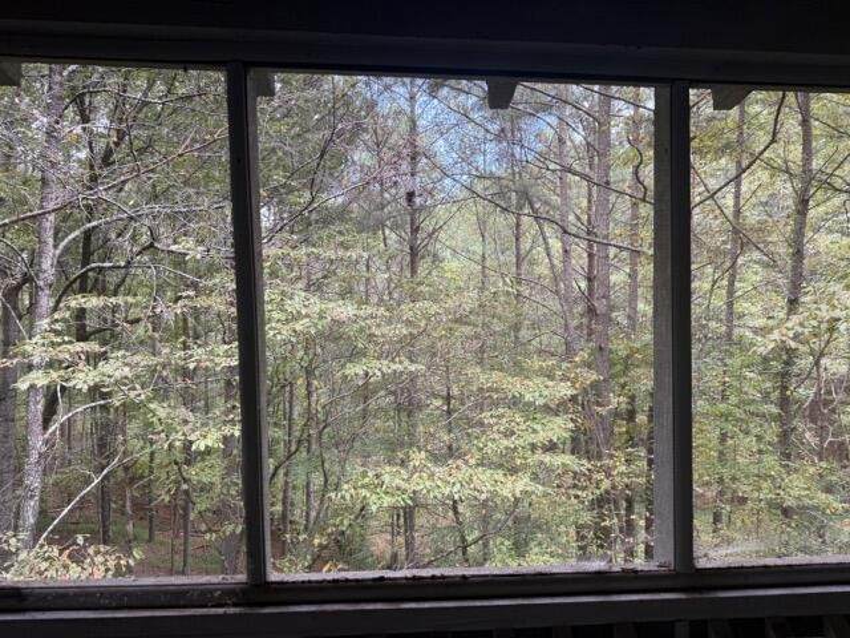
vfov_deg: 56.8
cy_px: 319
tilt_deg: -1.6
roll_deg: +0.3
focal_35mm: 24
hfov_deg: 71.6
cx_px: 425
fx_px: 589
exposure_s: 1/121
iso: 100
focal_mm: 6.76
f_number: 1.78
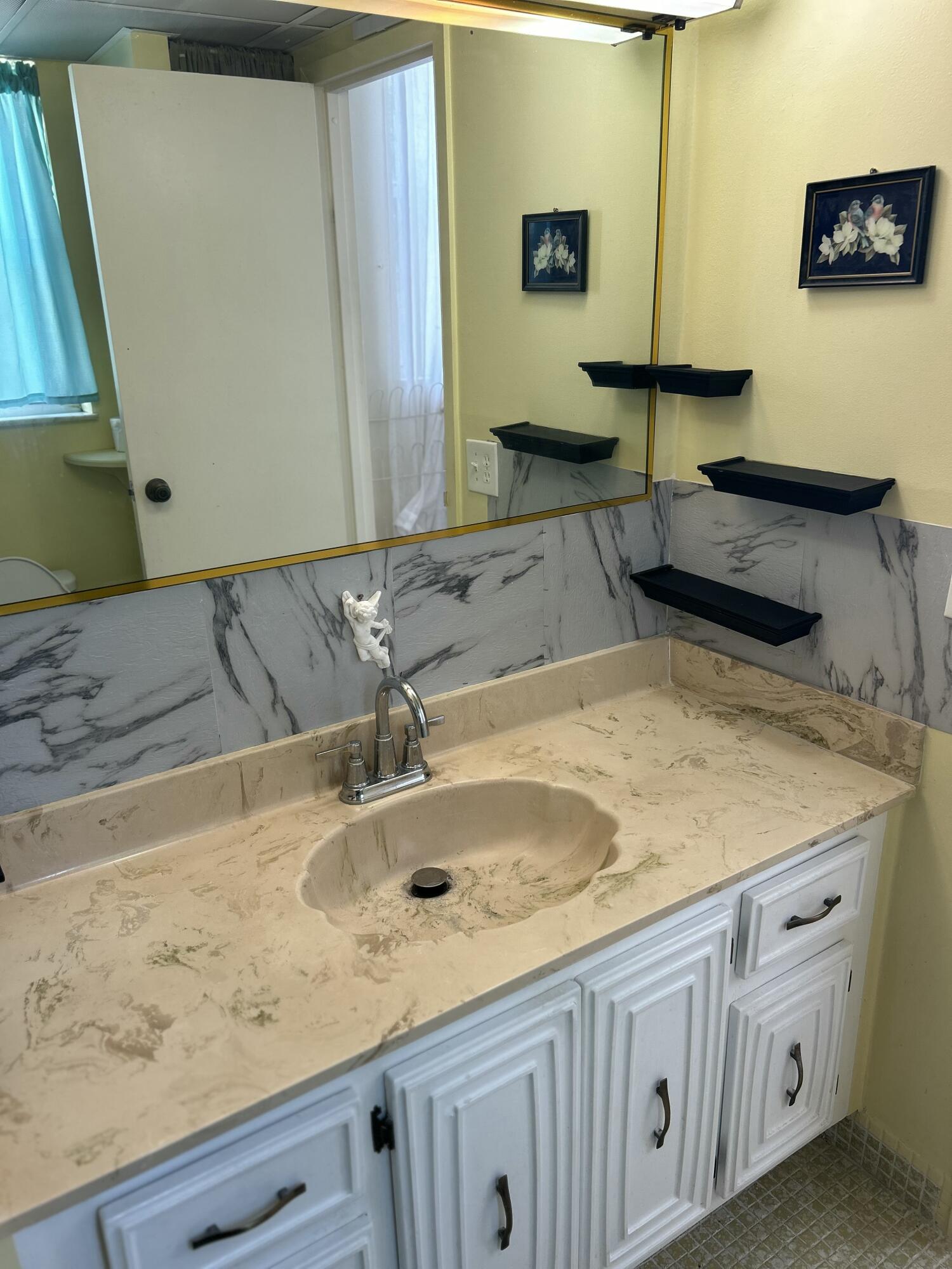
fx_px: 953
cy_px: 634
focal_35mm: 26
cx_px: 476
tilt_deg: -18.5
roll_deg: +0.4
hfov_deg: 53.1
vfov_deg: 67.3
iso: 50
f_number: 1.5
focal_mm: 5.7
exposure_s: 1/120
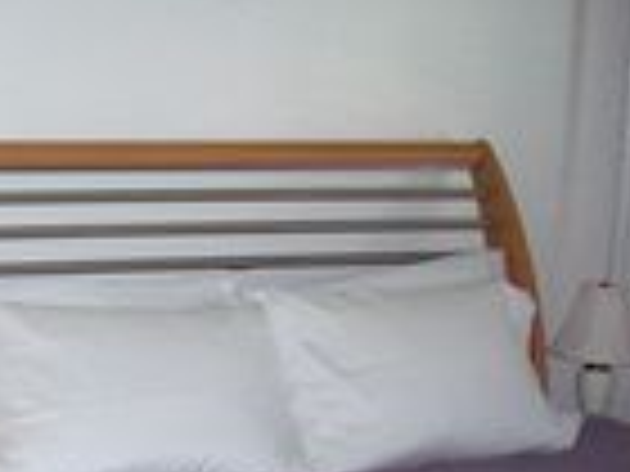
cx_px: 94
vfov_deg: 14.8
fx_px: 1765
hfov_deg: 19.9
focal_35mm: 97
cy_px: 535
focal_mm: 6.2
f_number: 2.8
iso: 200
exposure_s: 1/64
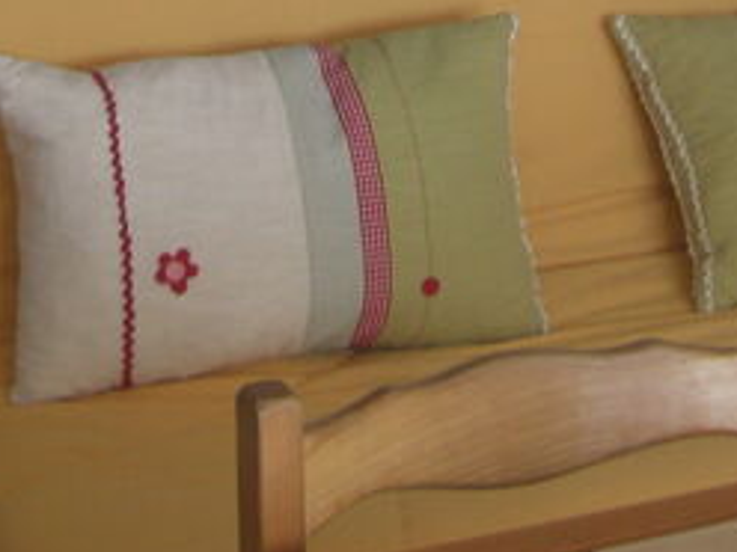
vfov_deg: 9.3
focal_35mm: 153
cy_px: -392
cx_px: 437
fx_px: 3257
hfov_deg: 12.9
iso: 100
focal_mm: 7.9
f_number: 2.8
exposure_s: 1/60
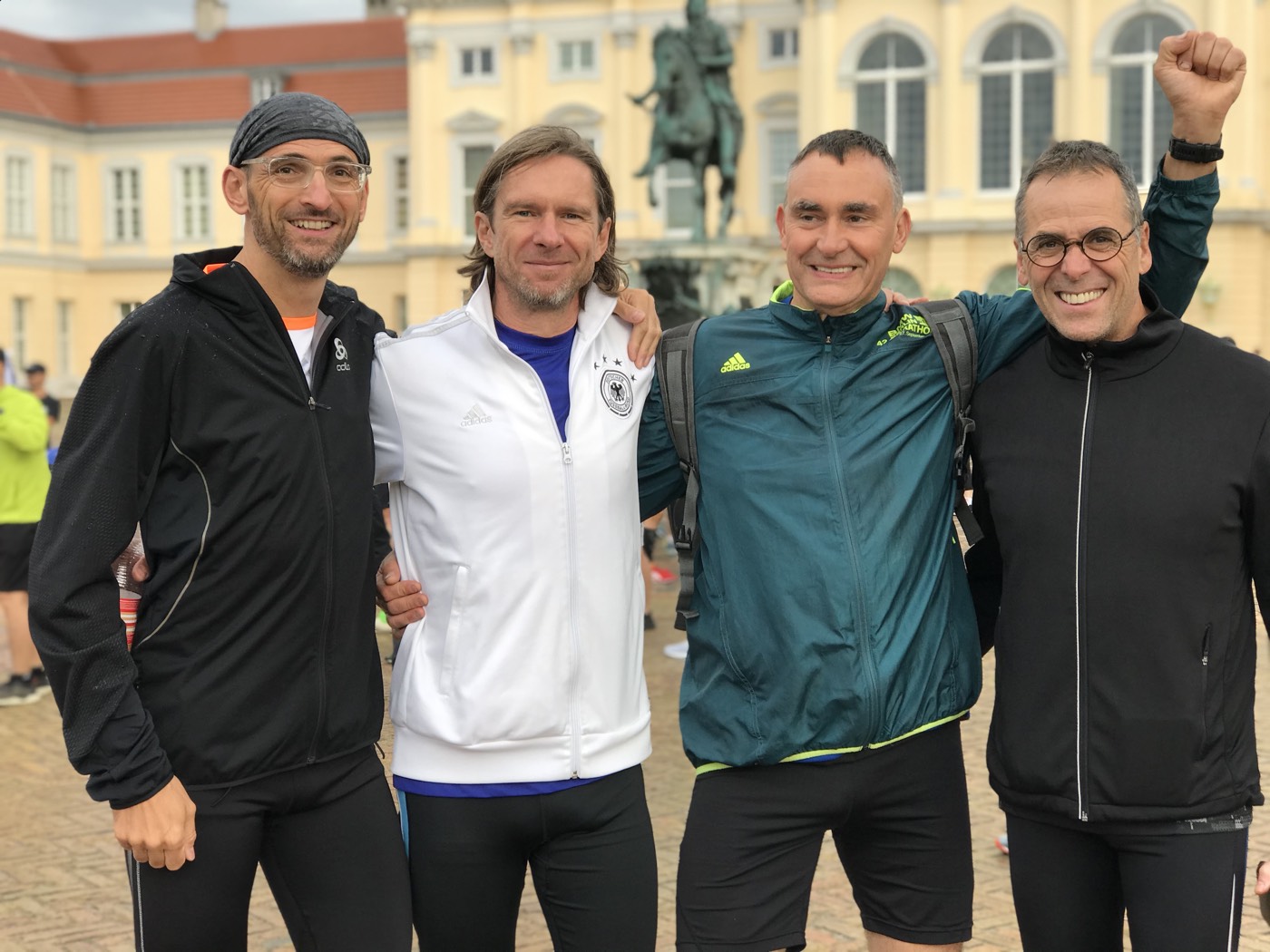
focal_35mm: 57
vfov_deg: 25.7
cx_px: 635
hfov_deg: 33.8
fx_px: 2091
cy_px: 476
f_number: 2.8
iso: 20
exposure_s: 1/155
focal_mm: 6.6
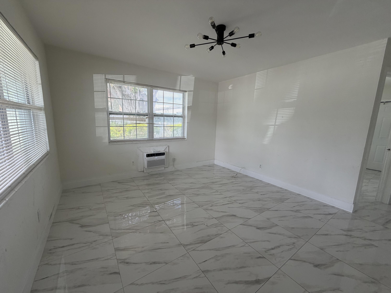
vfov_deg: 85.7
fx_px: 158
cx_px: 196
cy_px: 146
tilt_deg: -7.6
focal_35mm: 14
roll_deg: -0.6
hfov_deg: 102.1
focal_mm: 2.22
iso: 100
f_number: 2.2
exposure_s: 1/121
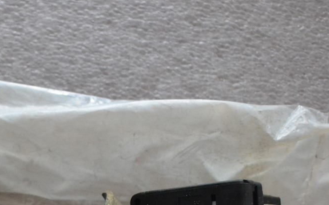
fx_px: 789
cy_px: 190
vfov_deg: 14.7
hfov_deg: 23.0
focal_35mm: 88
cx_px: 40
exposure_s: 1/50
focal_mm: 28
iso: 3200
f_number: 4.5
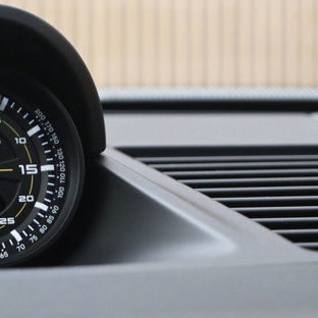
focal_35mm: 157
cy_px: 144
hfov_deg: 11.0
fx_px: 1632
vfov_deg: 11.1
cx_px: -17
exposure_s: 1/30
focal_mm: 50
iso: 2000
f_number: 6.3
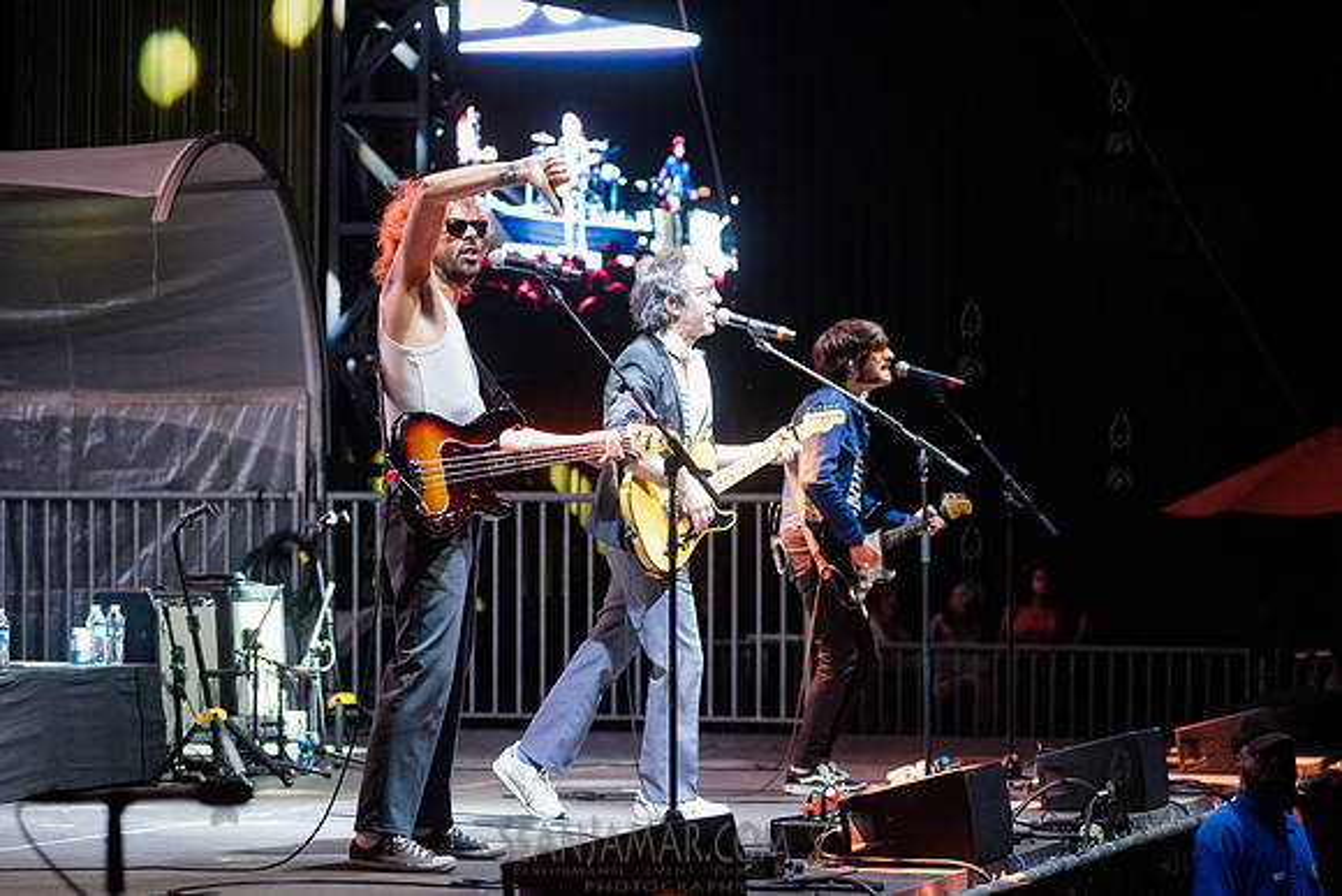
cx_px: 655
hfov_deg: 16.4
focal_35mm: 125
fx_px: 4667
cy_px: 448
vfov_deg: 11.0
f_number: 4
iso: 4000
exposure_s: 1/160
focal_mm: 120
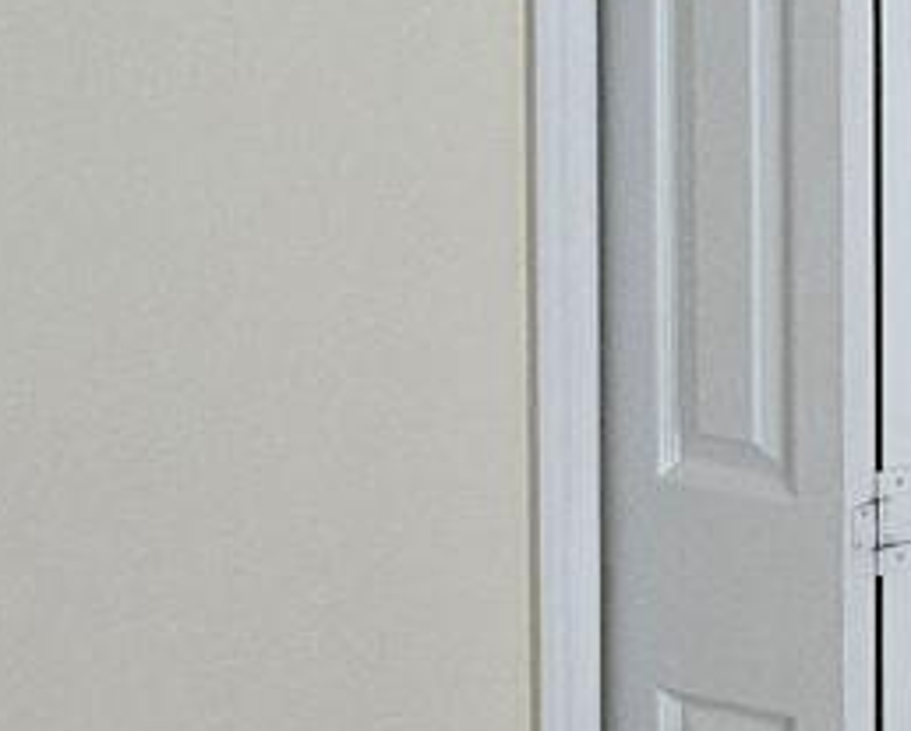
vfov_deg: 10.8
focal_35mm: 139
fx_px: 3752
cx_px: 2295
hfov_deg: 11.2
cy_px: -244
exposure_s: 1/240
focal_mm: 5.4
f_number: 1.8
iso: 800
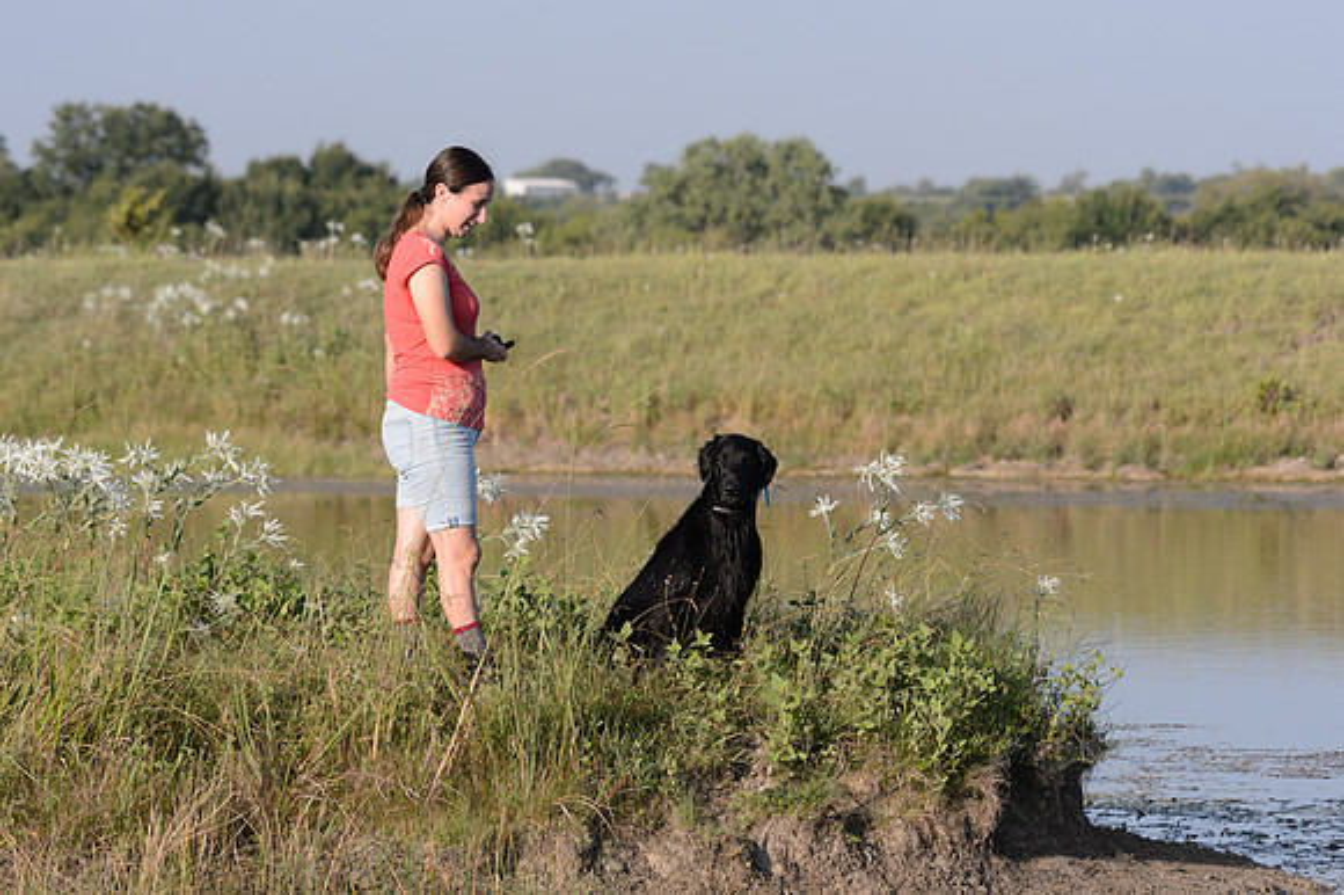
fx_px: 7462
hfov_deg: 10.3
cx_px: 672
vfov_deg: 6.9
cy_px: 448
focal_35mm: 200
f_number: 8
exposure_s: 1/1600
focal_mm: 200
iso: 800
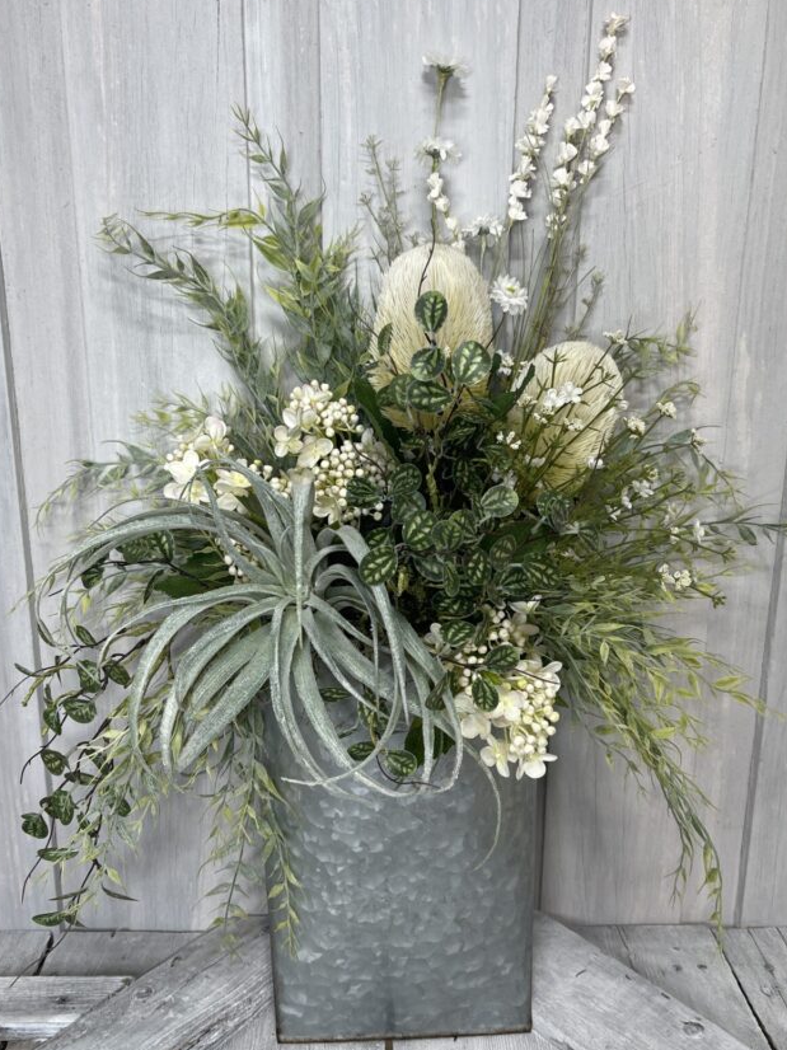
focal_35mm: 31
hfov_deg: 45.4
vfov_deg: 58.3
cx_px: 412
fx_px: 940
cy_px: 550
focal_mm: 5.1
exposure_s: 1/120
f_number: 1.6
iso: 40
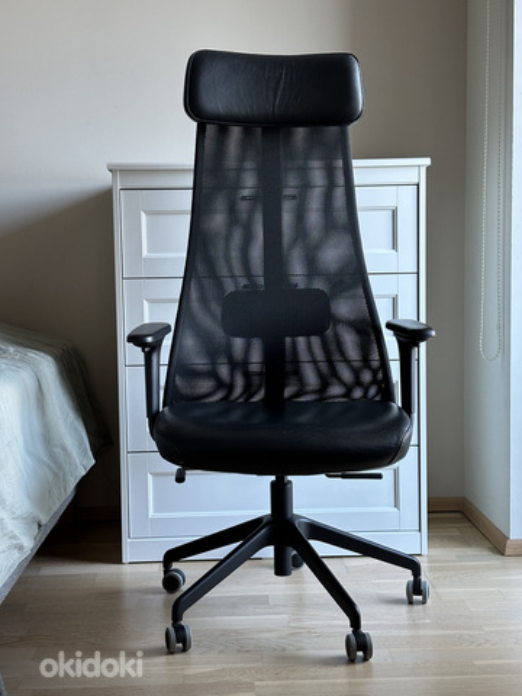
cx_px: 270
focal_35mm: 50
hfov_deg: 29.1
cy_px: 352
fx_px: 1005
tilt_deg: -4.2
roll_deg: +0.3
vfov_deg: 38.2
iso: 160
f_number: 1.78
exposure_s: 1/60
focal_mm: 6.86
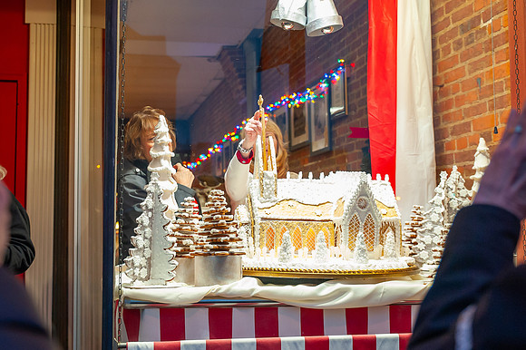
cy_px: 161
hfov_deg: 41.5
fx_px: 692
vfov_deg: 28.4
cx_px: 215
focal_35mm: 47
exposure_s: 1/125
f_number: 4
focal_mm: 38
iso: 1600
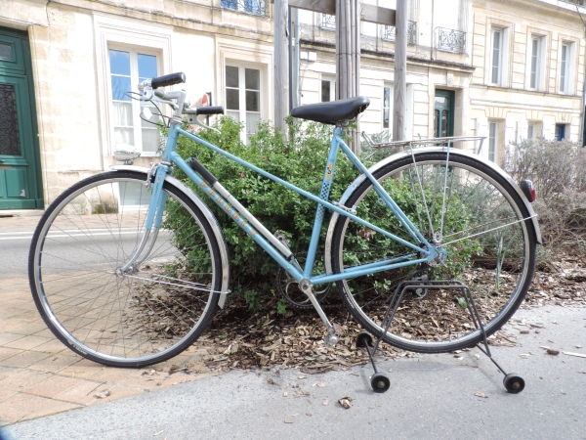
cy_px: 220
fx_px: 406
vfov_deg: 56.8
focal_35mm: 24
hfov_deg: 71.6
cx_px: 293
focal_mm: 4.3
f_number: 5.9
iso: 80
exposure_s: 1/60
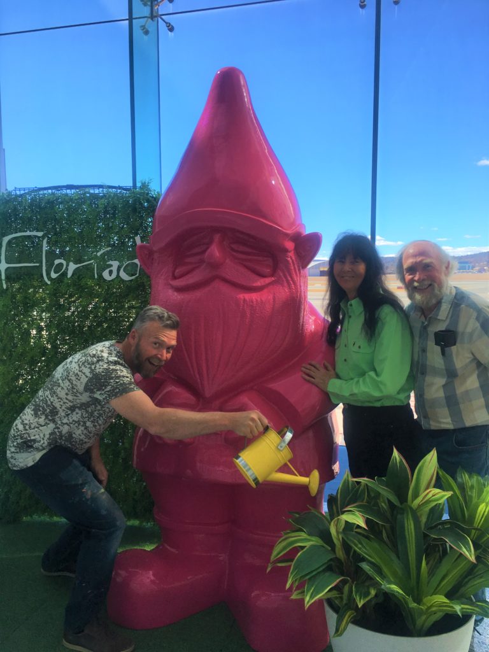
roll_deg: +1.7
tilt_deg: -4.7
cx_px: 244
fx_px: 546
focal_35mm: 29
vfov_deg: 61.7
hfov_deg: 48.2
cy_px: 326
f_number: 2.2
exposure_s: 1/381
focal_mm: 4.15
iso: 25
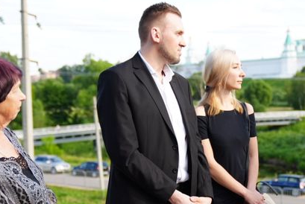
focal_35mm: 63
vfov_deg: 21.5
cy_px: 152
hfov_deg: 31.5
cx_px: 210
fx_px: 535
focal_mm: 37
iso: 500
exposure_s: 1/1600
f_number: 2.8
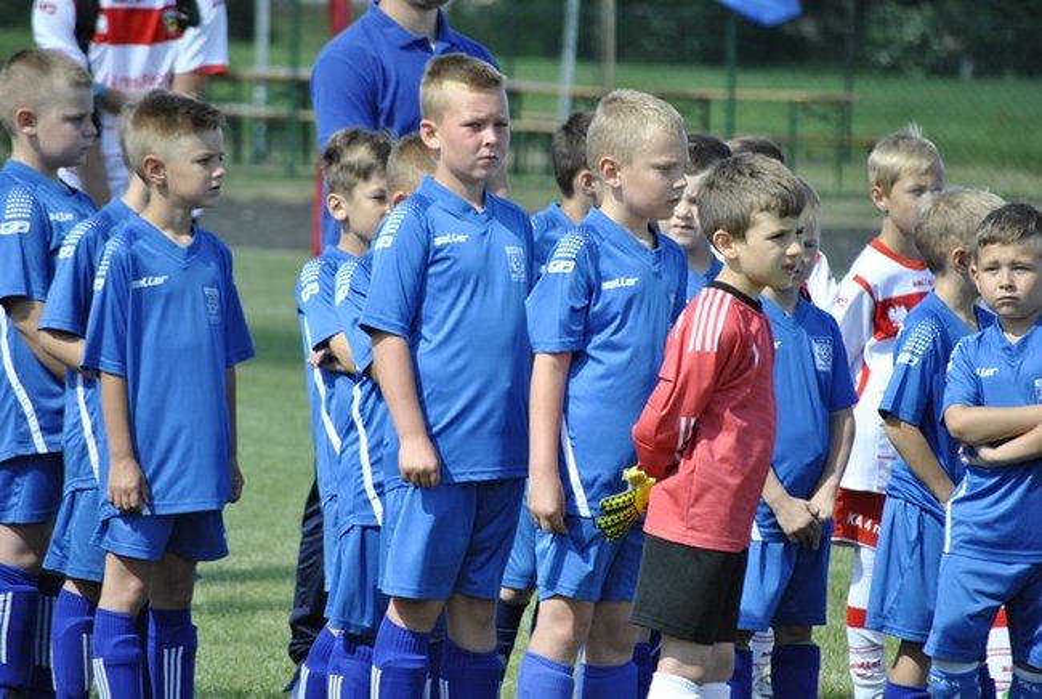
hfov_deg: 6.9
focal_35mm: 300
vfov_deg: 4.6
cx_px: 521
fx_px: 8699
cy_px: 350
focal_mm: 200
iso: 360
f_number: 5.6
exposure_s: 1/500
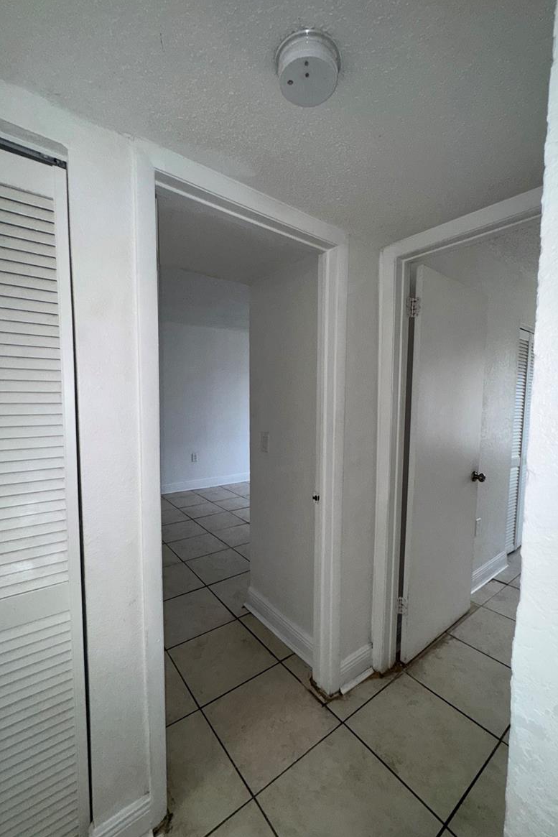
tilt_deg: -3.0
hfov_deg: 77.3
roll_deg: -0.7
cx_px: 288
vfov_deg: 100.4
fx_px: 349
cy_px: 425
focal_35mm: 15
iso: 80
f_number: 2.2
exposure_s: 1/60
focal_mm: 2.22
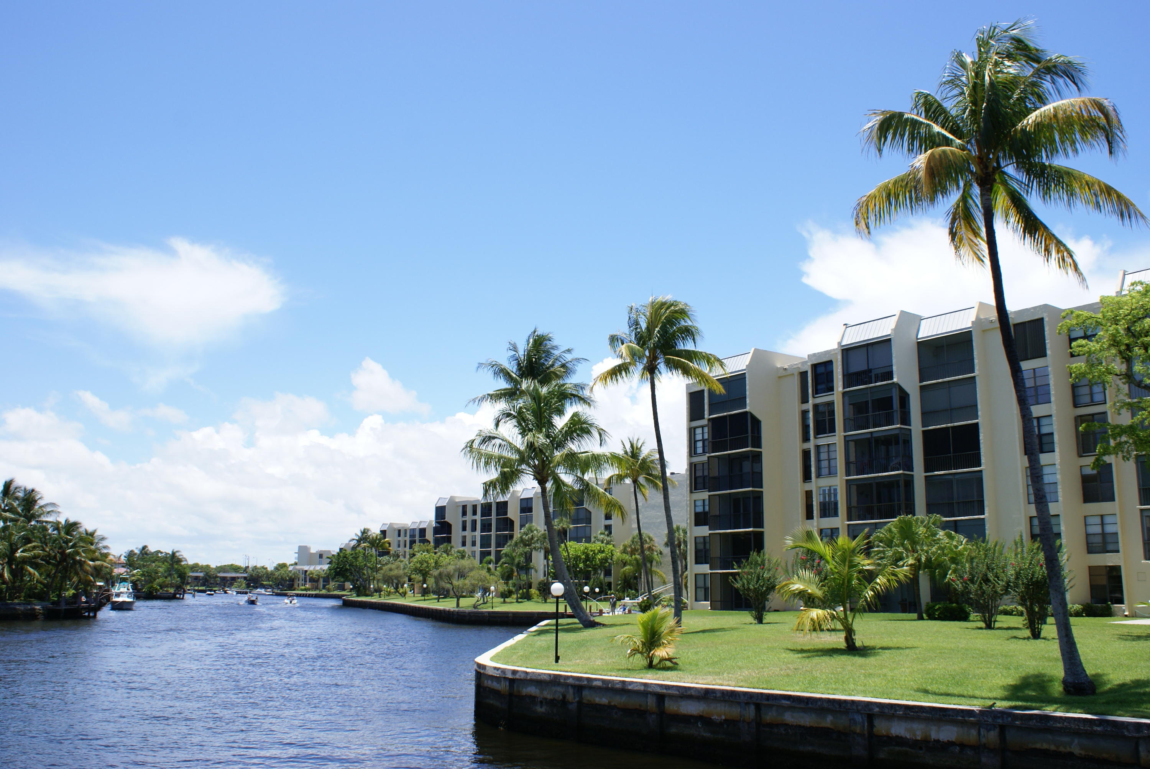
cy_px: 384
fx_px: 959
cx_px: 575
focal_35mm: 30
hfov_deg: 61.9
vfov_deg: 43.7
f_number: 10
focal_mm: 20
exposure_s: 1/250
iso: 100
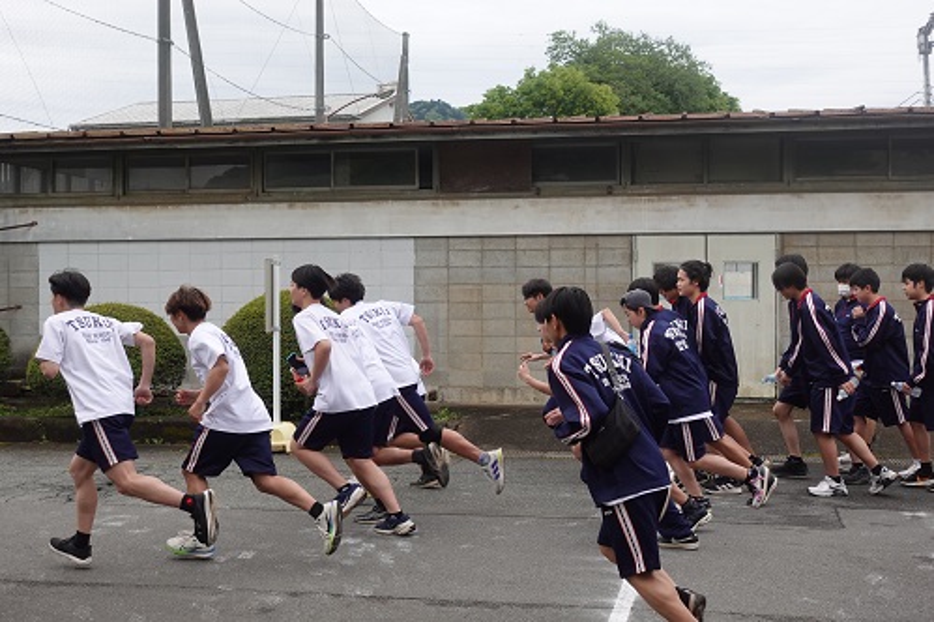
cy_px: 311
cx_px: 467
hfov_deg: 42.8
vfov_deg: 29.2
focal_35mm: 46
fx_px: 1193
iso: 125
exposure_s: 1/500
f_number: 4
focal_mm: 17.37
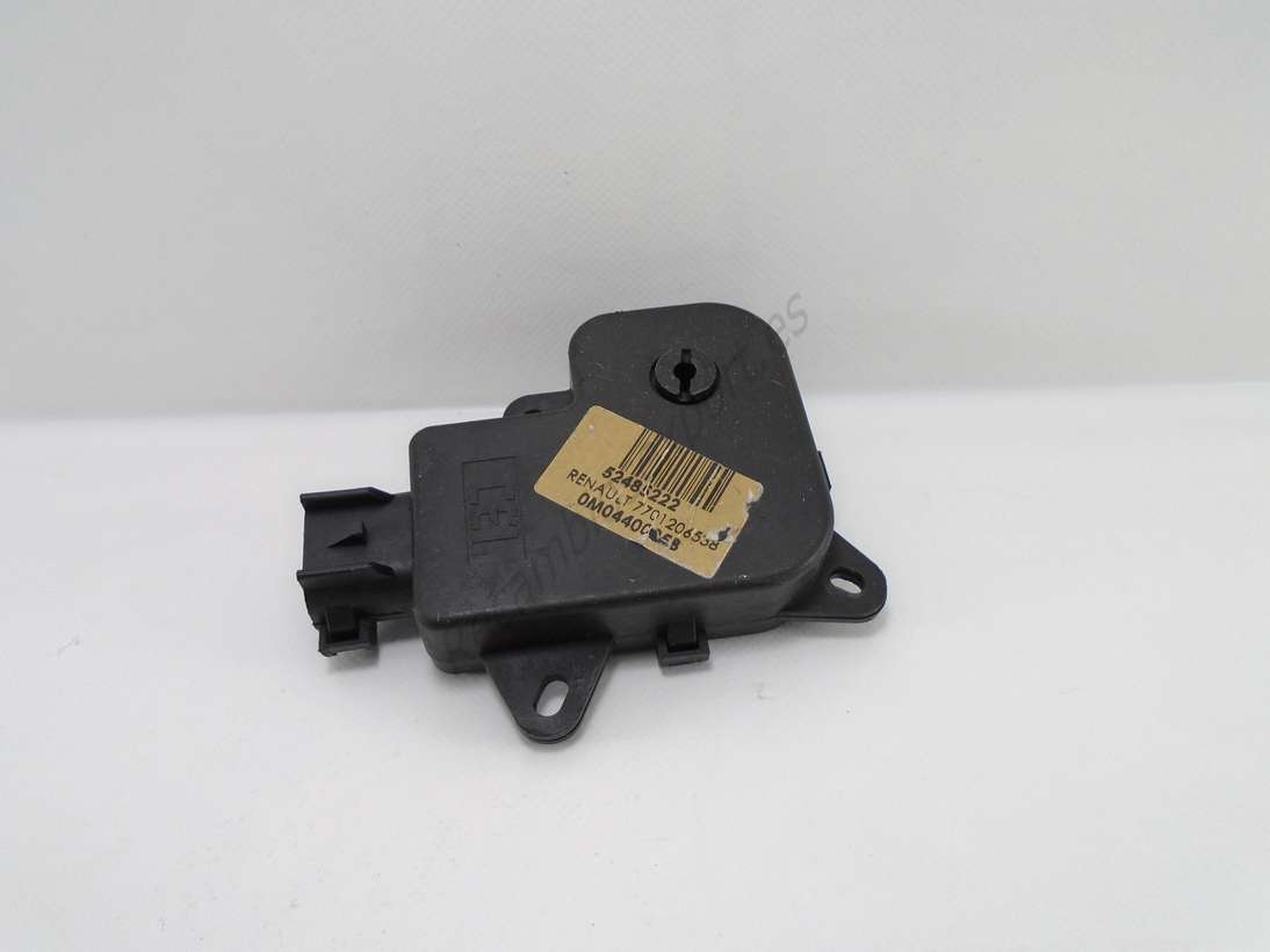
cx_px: 635
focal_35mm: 26
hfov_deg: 67.3
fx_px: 954
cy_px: 476
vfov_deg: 53.0
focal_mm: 4.6
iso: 100
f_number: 3.2
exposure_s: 1/100
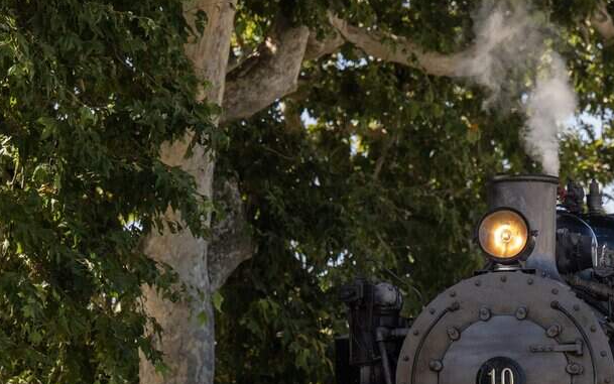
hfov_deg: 8.7
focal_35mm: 241
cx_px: 567
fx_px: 4034
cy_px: 334
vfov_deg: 5.4
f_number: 2.8
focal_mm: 120
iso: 125
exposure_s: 1/2000
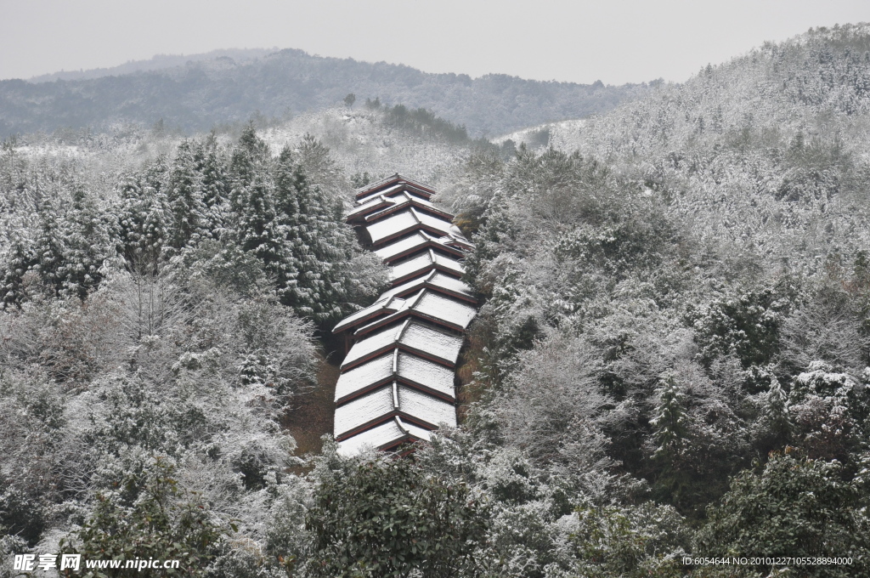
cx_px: 435
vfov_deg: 13.8
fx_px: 2389
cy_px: 289
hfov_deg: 20.6
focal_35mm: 99
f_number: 10
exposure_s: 1/400
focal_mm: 66
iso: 800
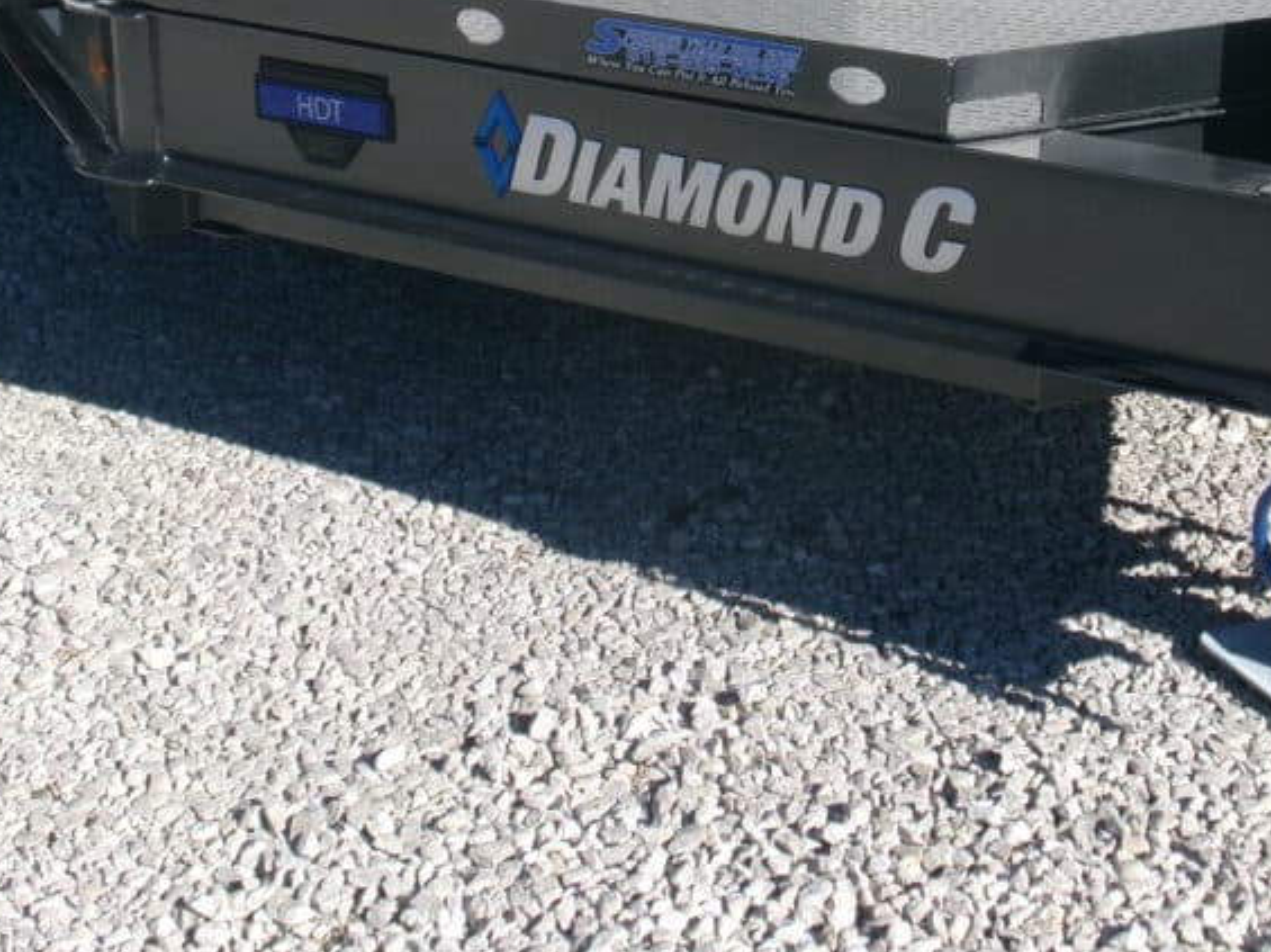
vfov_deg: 18.6
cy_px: 90
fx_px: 2862
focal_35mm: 78
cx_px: 686
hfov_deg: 25.0
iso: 100
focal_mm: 7.8
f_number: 12.5
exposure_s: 1/140
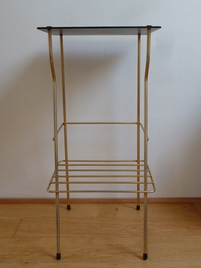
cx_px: 100
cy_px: 134
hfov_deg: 38.7
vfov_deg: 50.1
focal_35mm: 37
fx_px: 286
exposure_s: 1/30
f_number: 3.6
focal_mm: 6.1
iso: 320
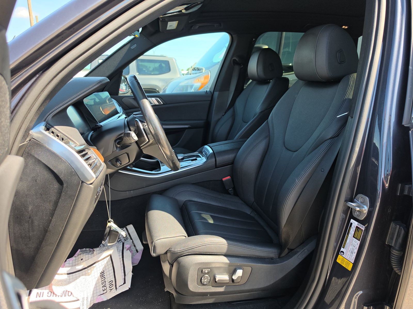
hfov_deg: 73.9
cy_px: 154
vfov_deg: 58.9
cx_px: 206
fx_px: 274
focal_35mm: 23
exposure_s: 1/219
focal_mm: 6.5
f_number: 1.4
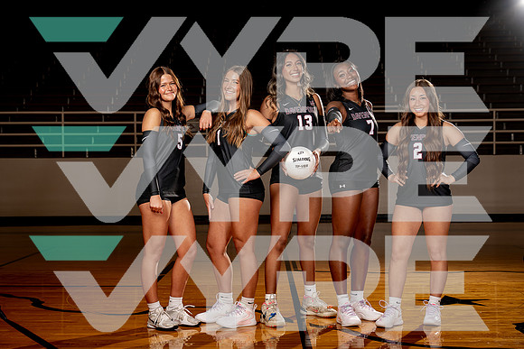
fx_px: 888
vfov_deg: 22.3
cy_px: 174
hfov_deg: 32.9
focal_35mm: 61
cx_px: 262
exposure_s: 1/250
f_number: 5.6
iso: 100
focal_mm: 61
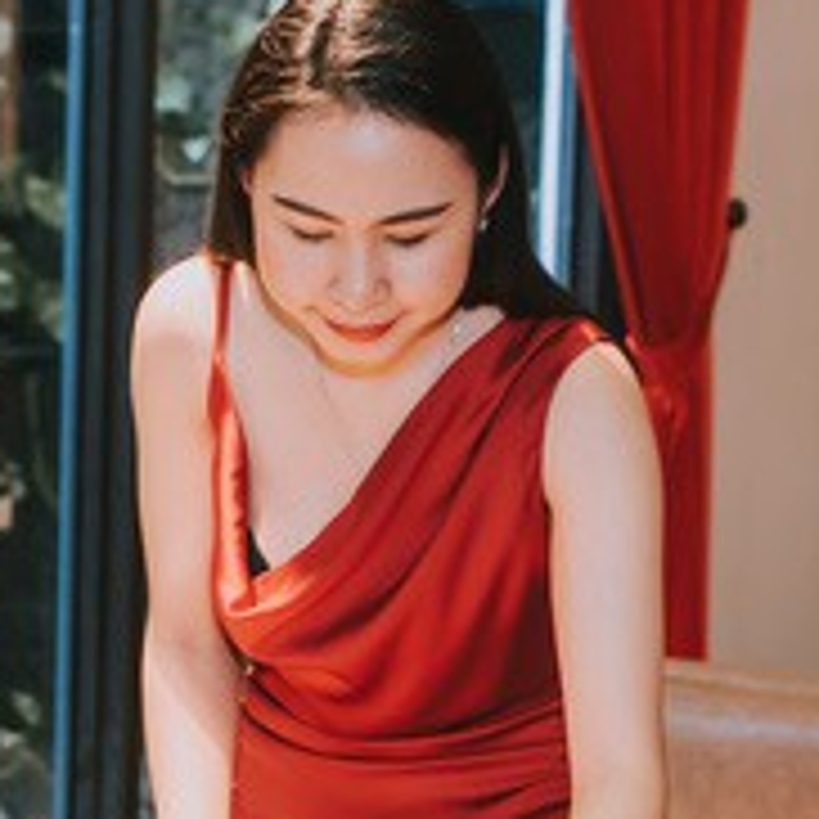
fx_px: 4363
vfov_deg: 10.6
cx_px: -22
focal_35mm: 163
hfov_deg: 10.6
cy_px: 796
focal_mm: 35
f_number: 2.2
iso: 800
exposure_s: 1/125
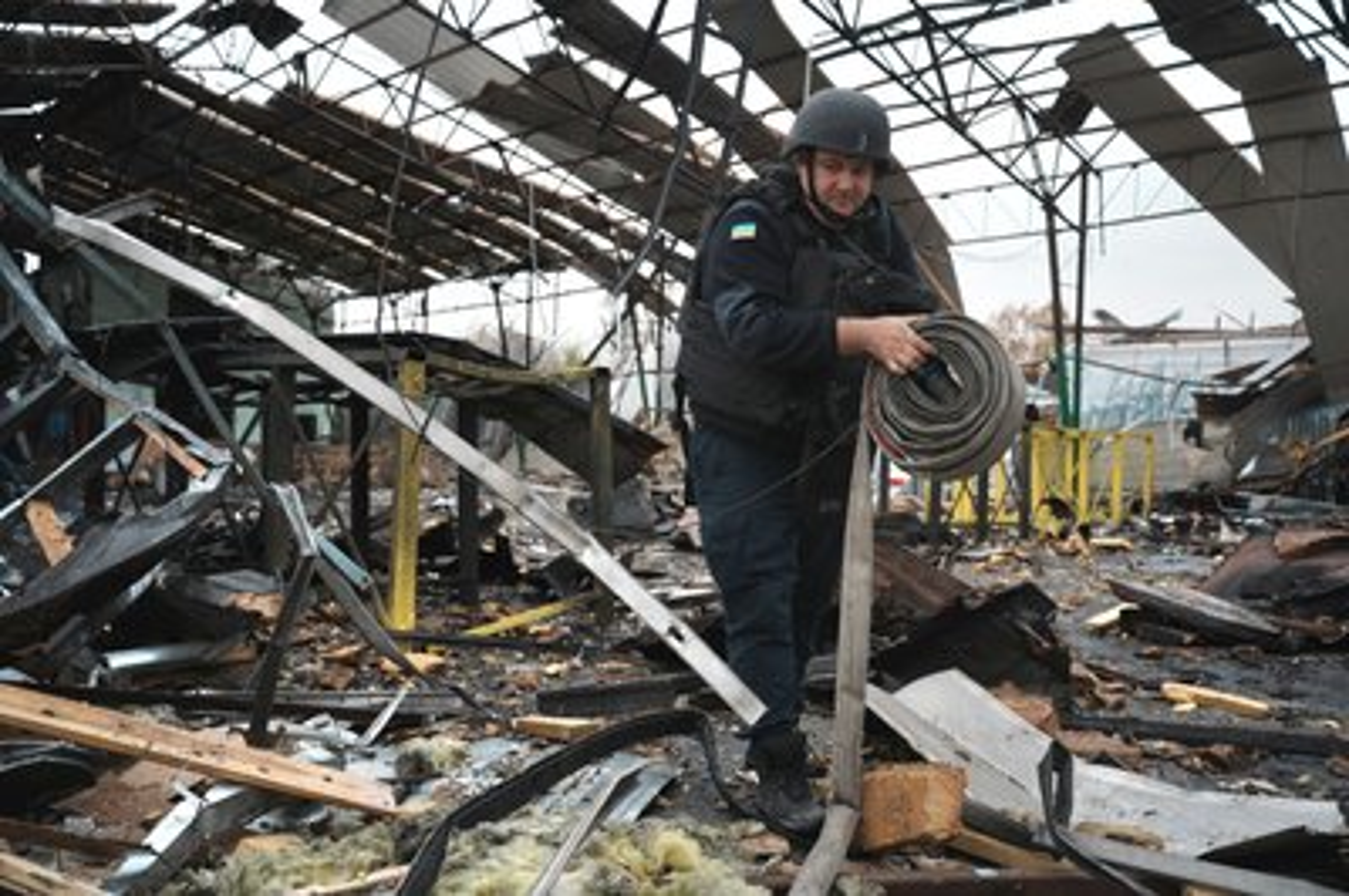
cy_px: 448
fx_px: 1123
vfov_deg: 43.5
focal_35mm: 30
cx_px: 674
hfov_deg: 62.0
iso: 200
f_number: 4
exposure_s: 1/323
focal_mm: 30
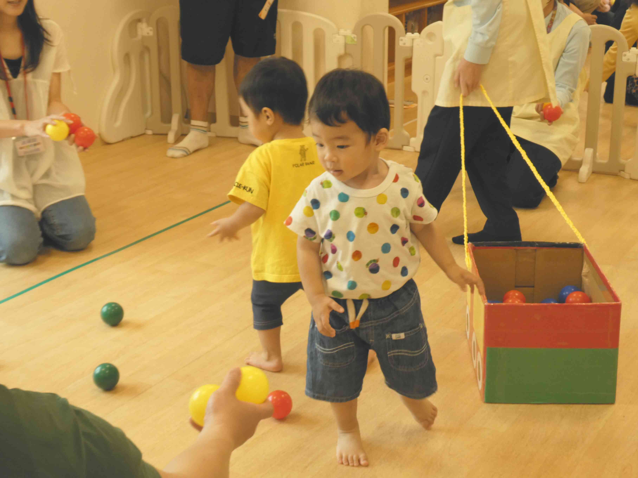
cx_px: 319
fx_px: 1051
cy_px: 239
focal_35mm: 57
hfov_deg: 33.8
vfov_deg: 25.7
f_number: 4.2
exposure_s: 1/80
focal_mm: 10.3
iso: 160
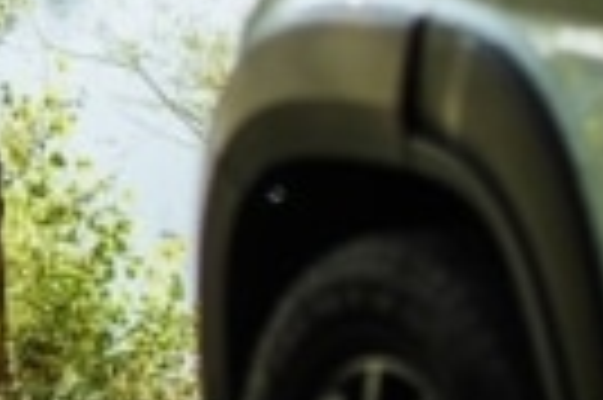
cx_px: -734
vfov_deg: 4.8
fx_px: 4801
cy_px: 144
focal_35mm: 287
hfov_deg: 6.9
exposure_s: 1/800
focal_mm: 50
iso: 100
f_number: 1.4
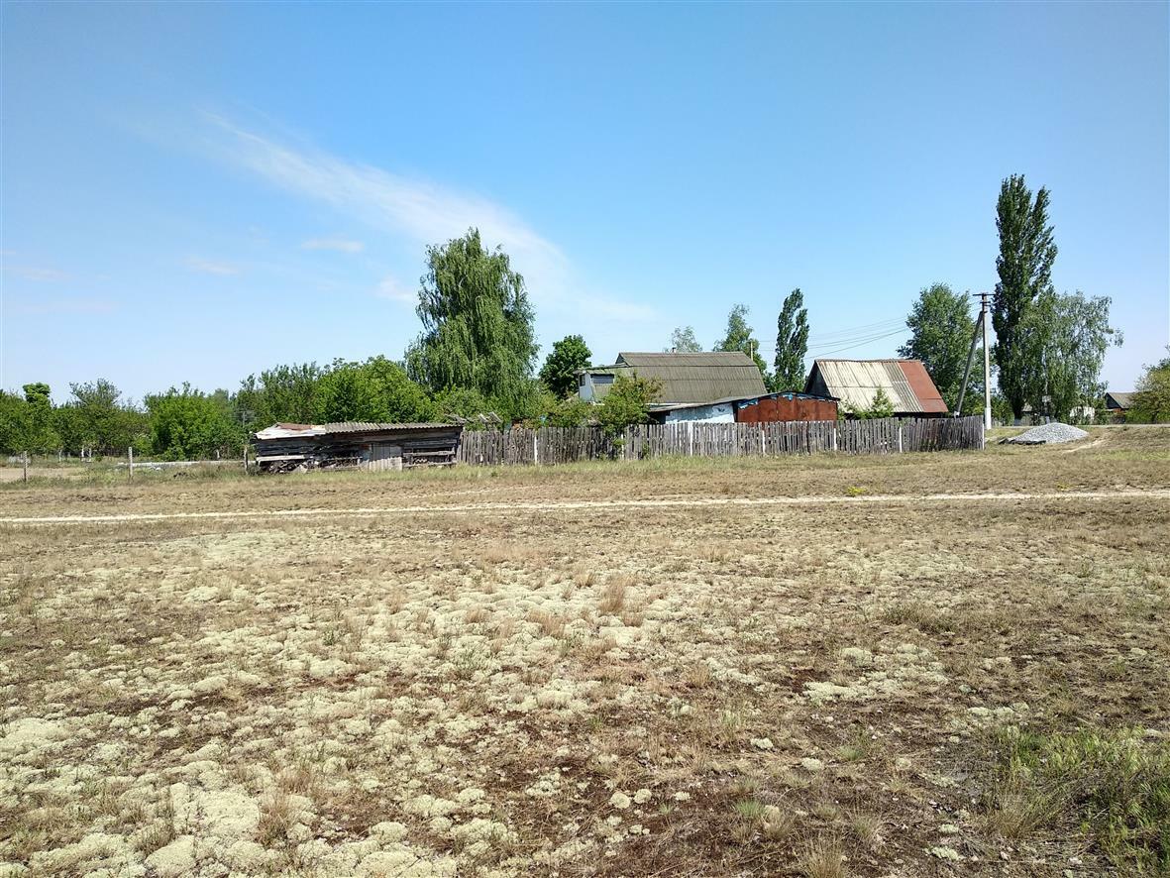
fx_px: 879
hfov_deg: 67.3
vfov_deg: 53.1
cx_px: 585
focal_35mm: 26
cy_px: 439
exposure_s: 1/825
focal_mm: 3.81
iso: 100
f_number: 2.2
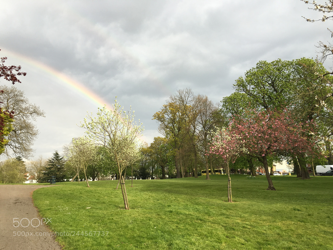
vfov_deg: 48.2
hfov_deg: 61.7
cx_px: 166
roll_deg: +1.8
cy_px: 125
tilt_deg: +10.8
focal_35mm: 29
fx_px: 279
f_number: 2.2
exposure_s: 1/120
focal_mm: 4.15
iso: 25
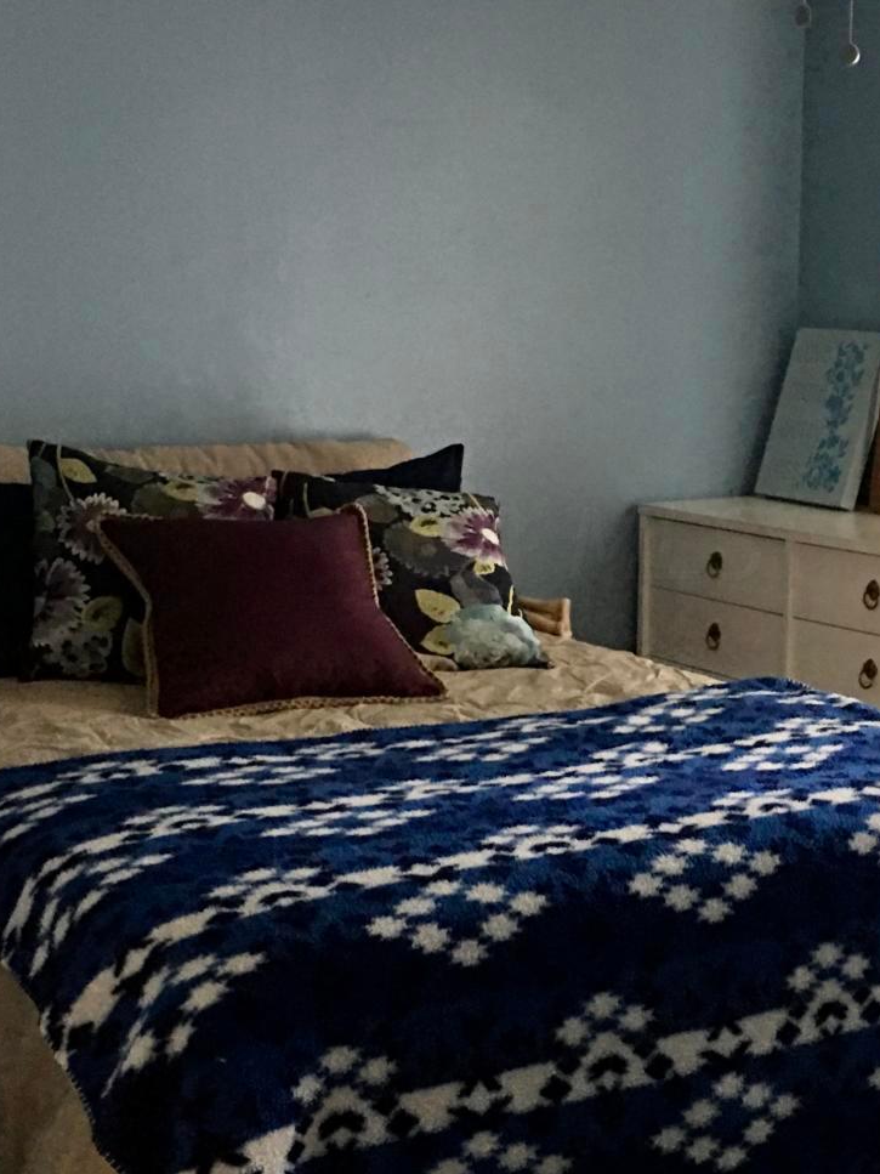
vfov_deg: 32.2
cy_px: 544
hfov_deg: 24.3
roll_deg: -2.0
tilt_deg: -8.1
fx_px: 2034
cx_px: 584
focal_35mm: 60
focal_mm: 4.15
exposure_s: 1/4
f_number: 2.2
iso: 64
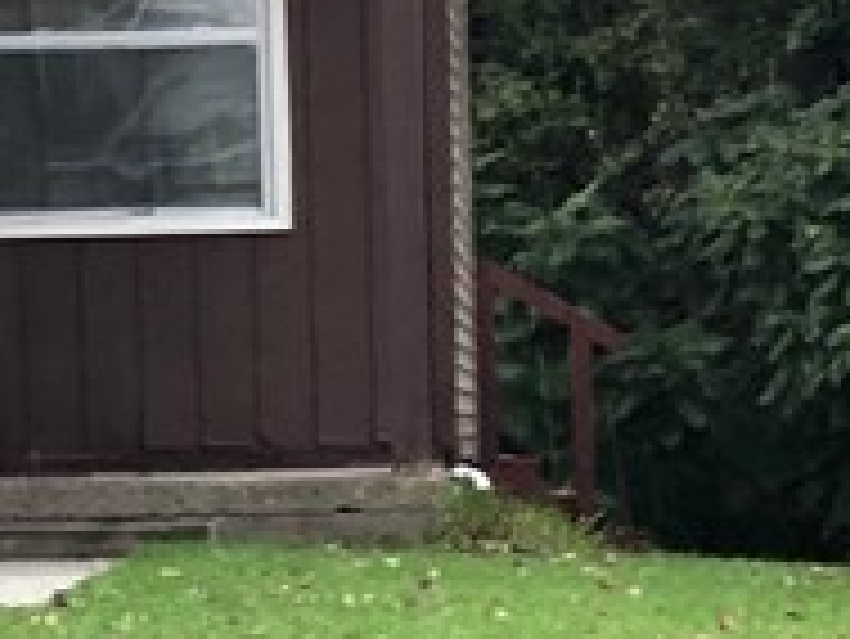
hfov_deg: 7.0
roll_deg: +1.2
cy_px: 306
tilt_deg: +0.9
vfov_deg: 5.3
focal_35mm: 281
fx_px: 6904
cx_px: 427
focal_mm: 6
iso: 50
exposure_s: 1/60
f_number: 2.4
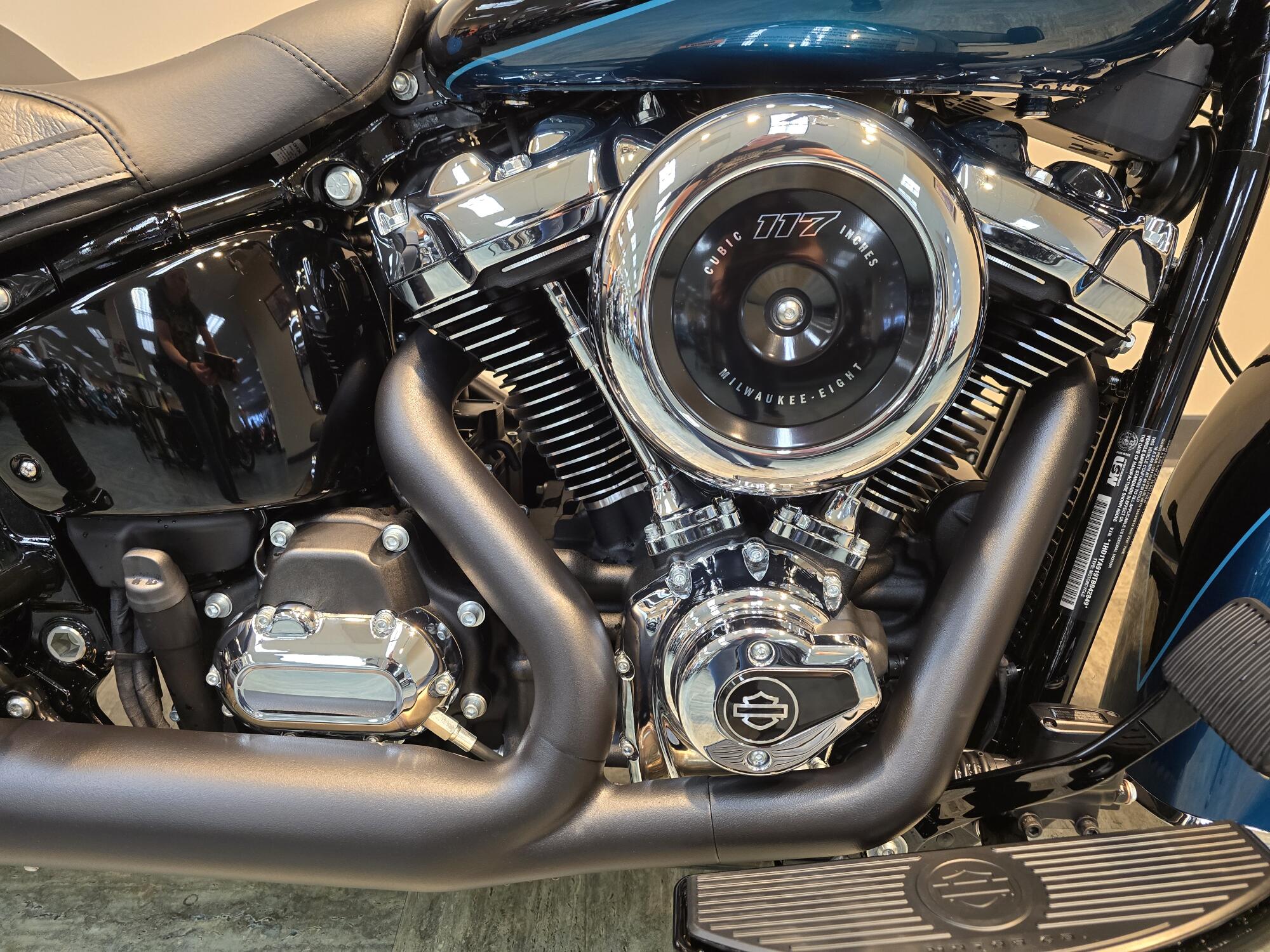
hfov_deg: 73.9
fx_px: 844
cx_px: 635
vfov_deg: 58.9
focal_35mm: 23
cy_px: 476
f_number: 1.7
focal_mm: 6.3
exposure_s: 1/120
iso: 400
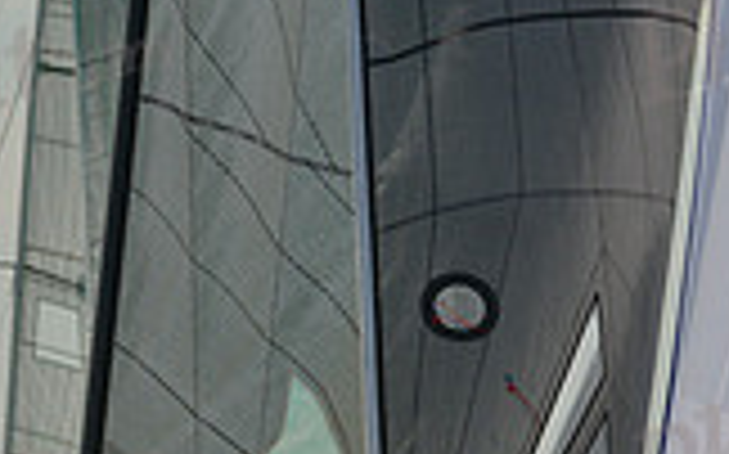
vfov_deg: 1.8
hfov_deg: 2.9
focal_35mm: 731
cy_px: 699
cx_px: 405
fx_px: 14513
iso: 280
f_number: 9
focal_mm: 200
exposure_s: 1/1600
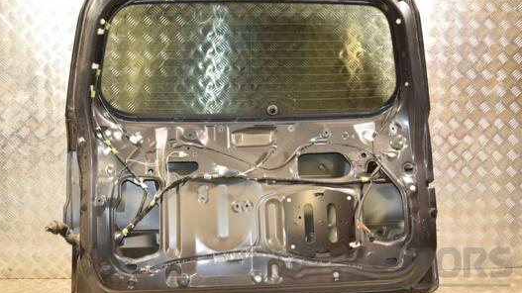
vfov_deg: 31.5
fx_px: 520
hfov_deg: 53.2
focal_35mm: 38
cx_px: 234
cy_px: 131
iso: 800
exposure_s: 1/100
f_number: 5
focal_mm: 21
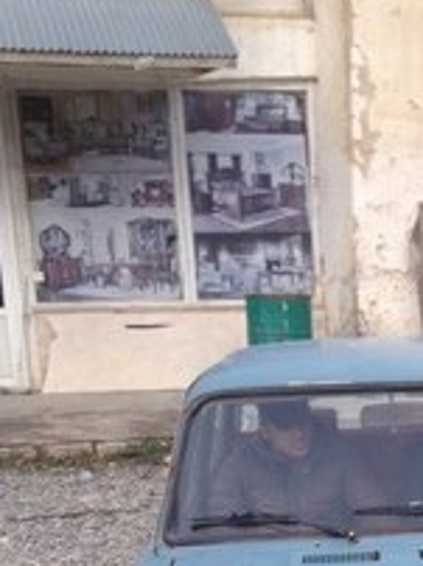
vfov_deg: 21.2
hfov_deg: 16.7
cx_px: 451
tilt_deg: -19.0
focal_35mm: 86
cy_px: 675
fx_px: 1404
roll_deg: +1.7
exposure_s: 1/657
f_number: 2.4
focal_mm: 4.28
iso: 50
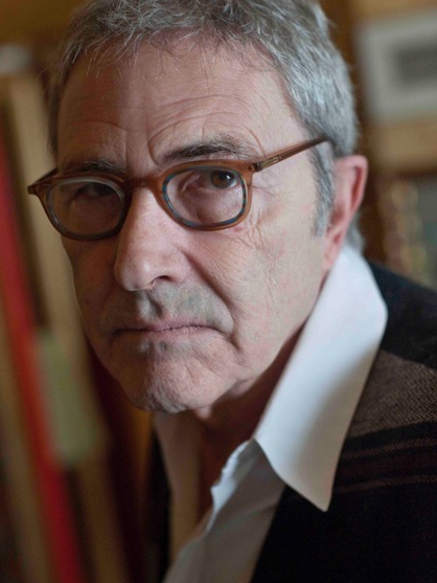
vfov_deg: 30.3
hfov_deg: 22.9
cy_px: 286
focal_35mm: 64
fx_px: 1077
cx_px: 217
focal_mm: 58
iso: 2500
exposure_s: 1/160
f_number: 2.8
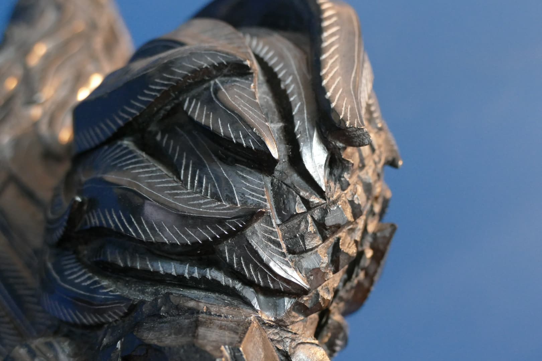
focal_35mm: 65
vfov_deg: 20.9
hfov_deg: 31.0
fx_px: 979
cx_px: 271
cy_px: 180
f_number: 3.6
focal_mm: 23.65
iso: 1600
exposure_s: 1/15
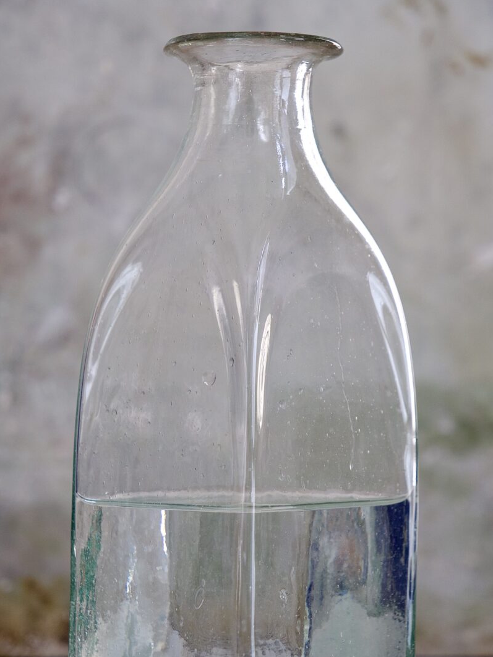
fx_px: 2316
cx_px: 249
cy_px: 330
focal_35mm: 122
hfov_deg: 12.2
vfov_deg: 16.1
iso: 200
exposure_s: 1/250
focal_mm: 60
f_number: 4
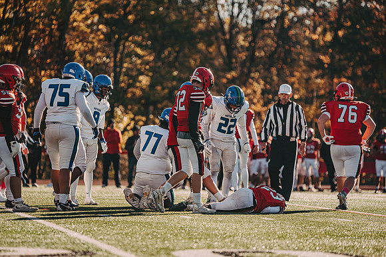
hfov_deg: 10.3
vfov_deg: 6.9
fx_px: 2145
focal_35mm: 200
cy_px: 128
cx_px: 193
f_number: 3.2
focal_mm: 200
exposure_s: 1/2000
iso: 250
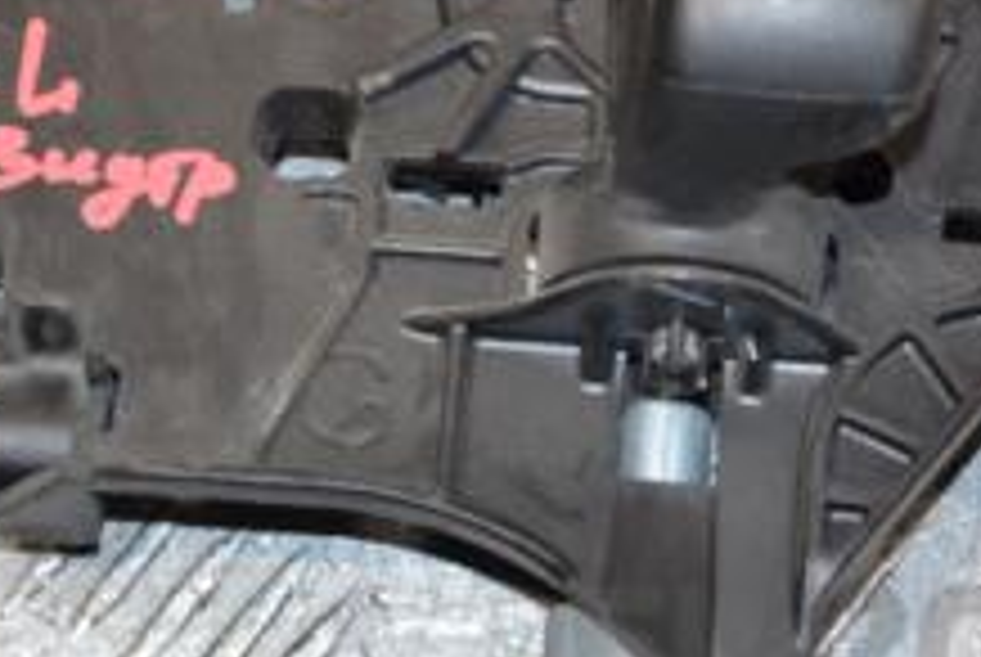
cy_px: 54
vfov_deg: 7.9
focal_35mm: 173
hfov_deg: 11.9
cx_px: 490
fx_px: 4721
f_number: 6.3
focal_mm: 42
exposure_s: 1/200
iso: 800
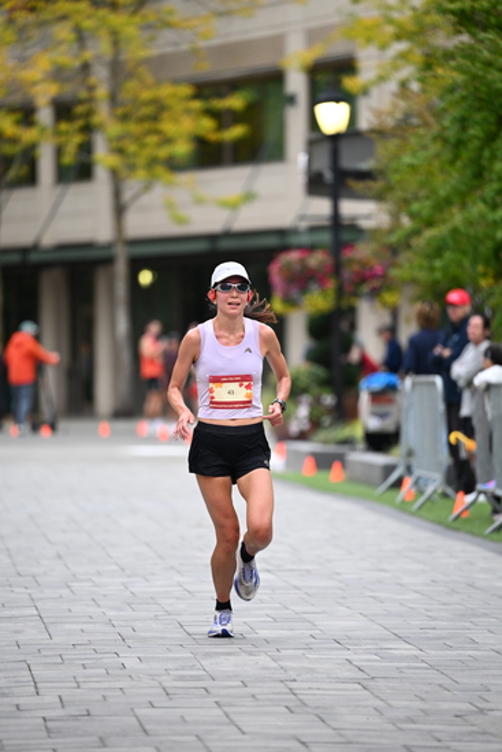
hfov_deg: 6.9
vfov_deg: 10.3
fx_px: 4180
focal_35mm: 200
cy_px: 376
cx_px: 251
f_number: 2.8
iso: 1600
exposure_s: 1/1000
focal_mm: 200
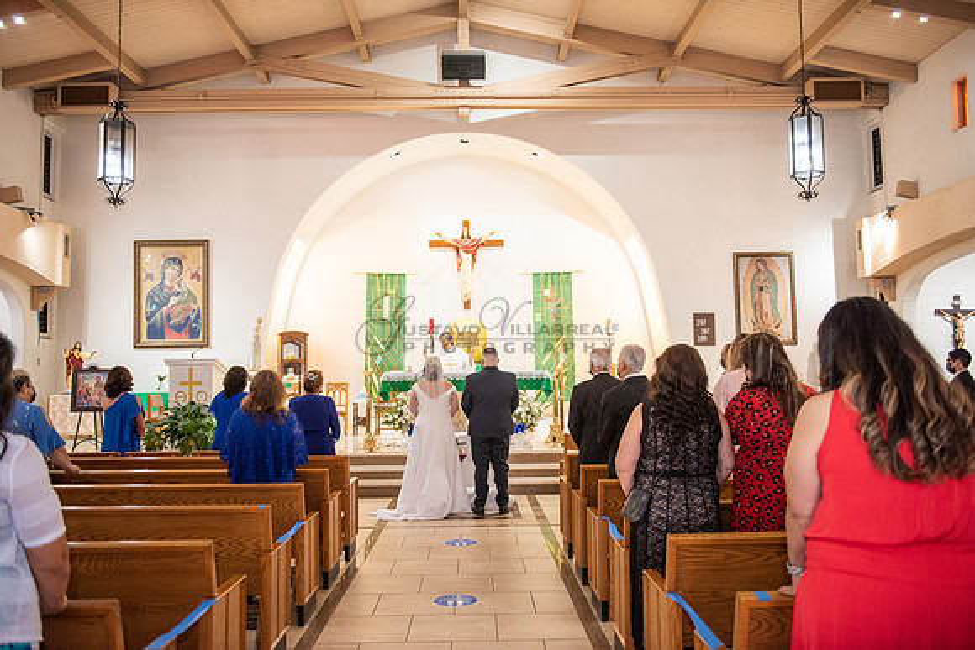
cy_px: 325
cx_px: 488
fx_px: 840
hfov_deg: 60.3
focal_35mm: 31
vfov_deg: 42.3
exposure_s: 1/160
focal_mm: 31
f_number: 2.8
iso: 1000
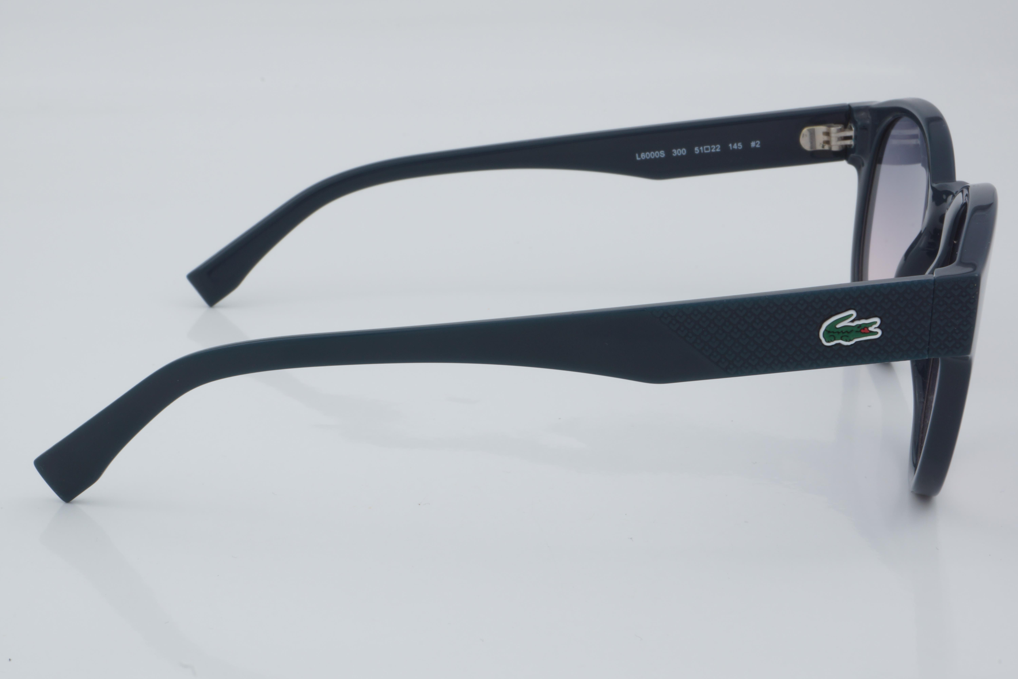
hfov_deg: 27.0
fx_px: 2121
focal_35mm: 75
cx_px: 509
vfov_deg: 18.2
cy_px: 340
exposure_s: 1/4
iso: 100
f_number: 32
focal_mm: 50
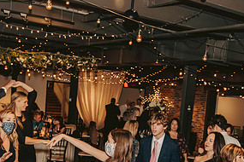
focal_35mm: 57
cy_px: 157
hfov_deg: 35.1
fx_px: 386
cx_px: 126
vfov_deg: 22.9
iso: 1250
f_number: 4.5
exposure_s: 1/125
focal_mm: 28
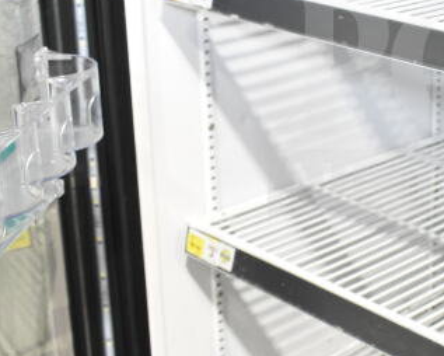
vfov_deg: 20.9
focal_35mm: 73
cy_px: 104
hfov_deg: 25.0
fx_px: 960
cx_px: 424
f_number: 4.5
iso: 1600
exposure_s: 1/80
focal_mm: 18
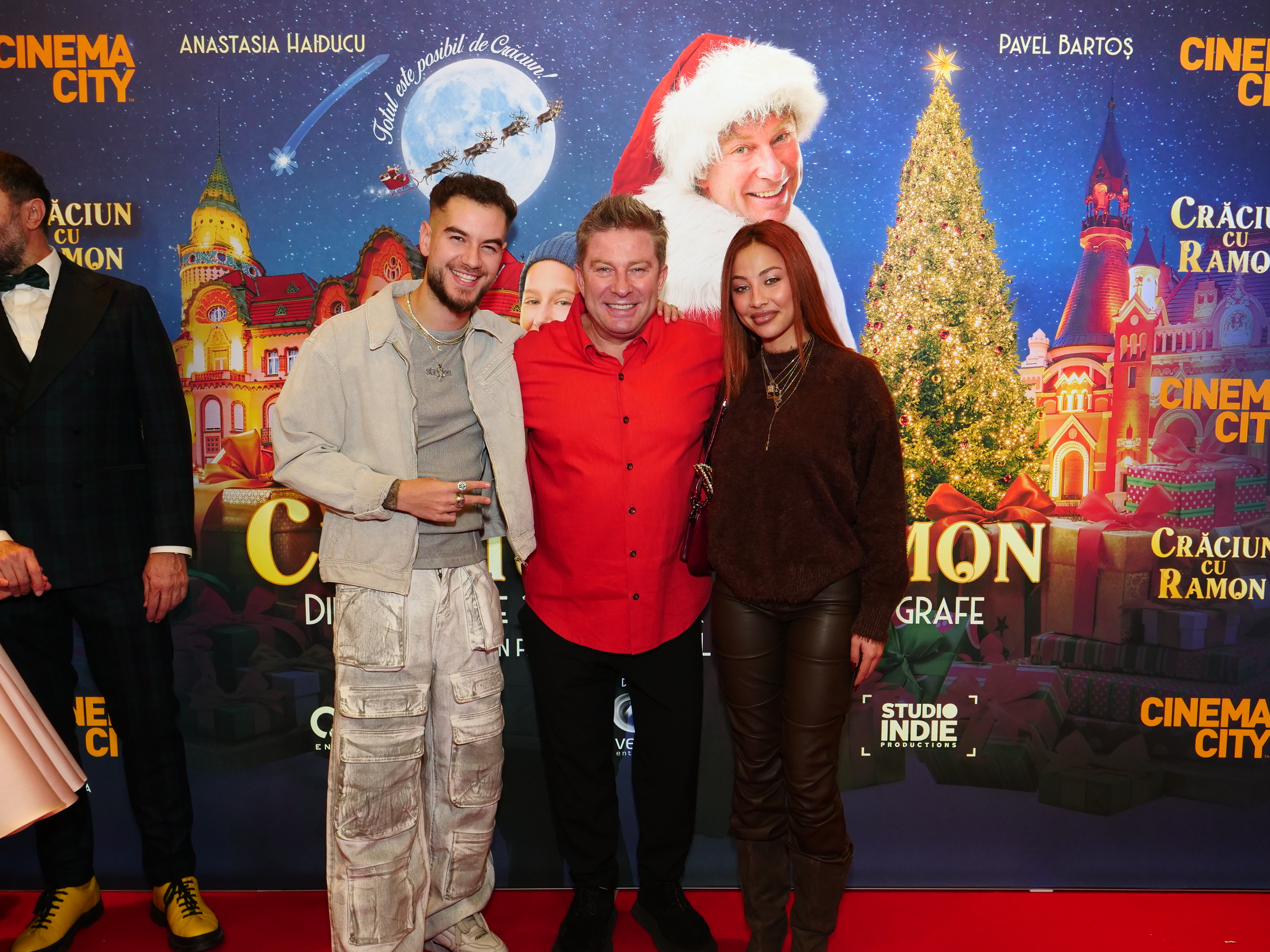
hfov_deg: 61.7
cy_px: 498
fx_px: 1064
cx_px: 655
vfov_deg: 48.2
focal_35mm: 29
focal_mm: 13
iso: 800
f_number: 3.5
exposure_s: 1/125
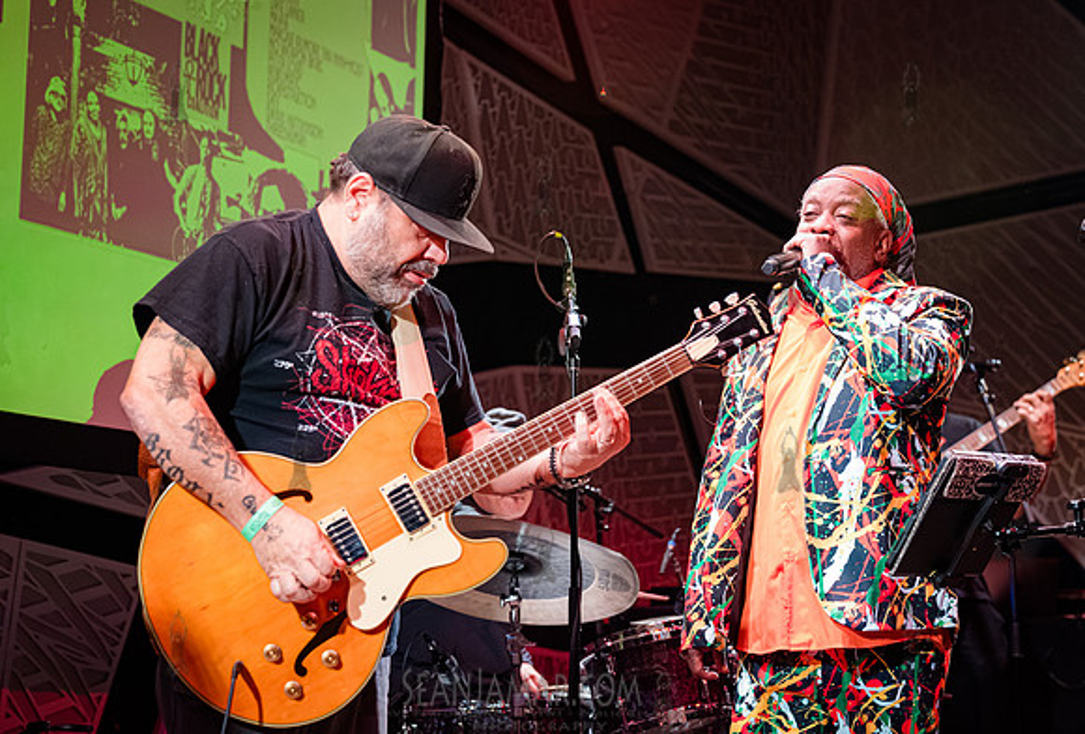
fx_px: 2095
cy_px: 322
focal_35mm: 69
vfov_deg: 19.9
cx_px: 581
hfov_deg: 29.0
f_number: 3.5
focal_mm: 61
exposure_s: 1/640
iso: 10000
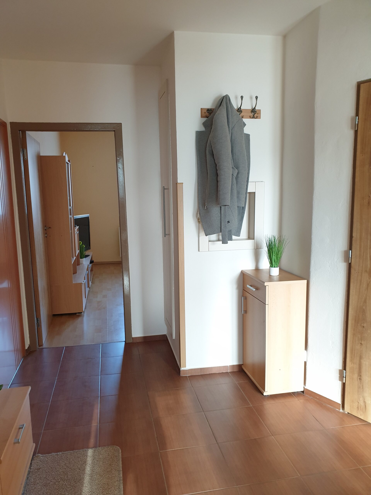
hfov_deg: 53.1
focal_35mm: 26
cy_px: 248
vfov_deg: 67.3
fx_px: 372
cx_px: 186
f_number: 2.4
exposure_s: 1/37
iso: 250
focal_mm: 4.3
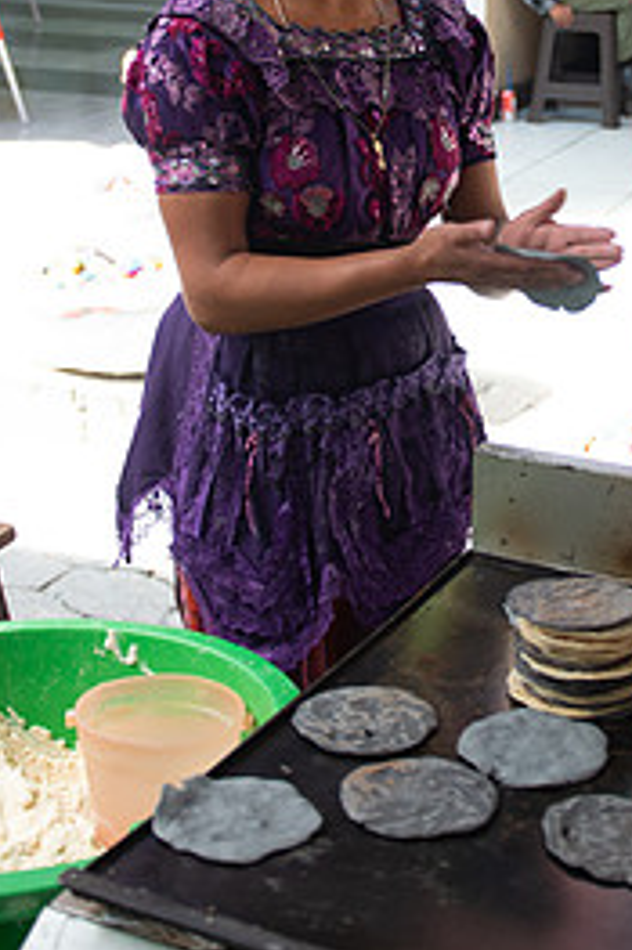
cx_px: 449
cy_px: 241
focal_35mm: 68
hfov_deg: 19.9
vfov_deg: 29.2
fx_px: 1793
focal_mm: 24
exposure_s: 1/250
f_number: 2.8
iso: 200
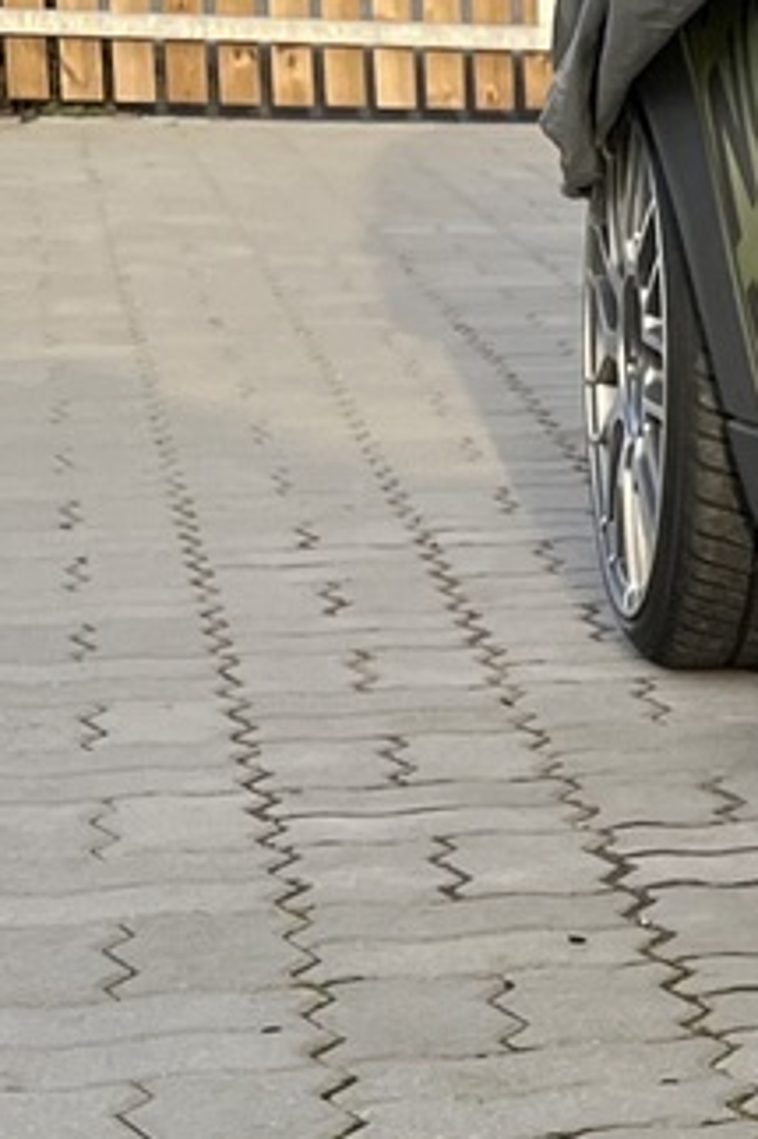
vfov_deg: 15.3
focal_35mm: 134
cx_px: 2471
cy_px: 698
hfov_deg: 8.2
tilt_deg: -10.8
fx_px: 4236
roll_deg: -1.6
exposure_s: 1/608
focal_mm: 5.1
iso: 50
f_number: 1.6
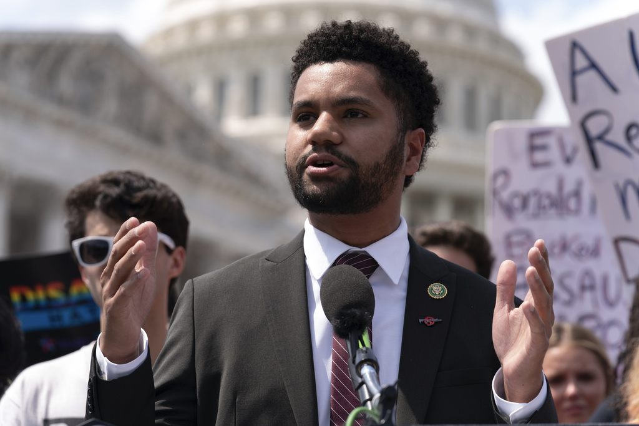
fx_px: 2183
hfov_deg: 16.7
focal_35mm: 123
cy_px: 213
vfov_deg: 11.1
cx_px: 320
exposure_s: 1/320
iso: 80
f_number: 5.6
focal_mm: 123
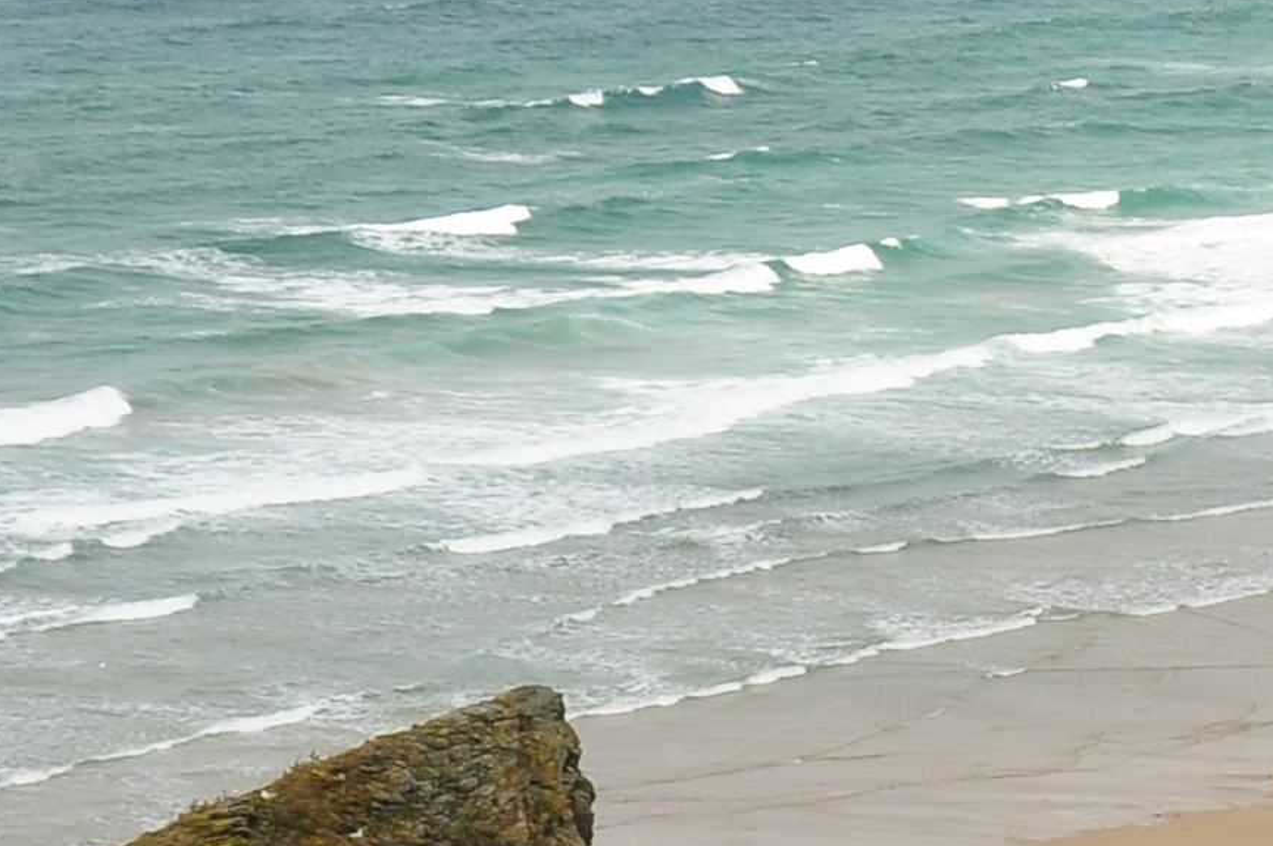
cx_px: 1521
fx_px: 6819
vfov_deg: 7.1
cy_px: 814
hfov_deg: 10.5
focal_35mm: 193
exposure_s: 1/250
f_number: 11
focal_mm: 26
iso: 200
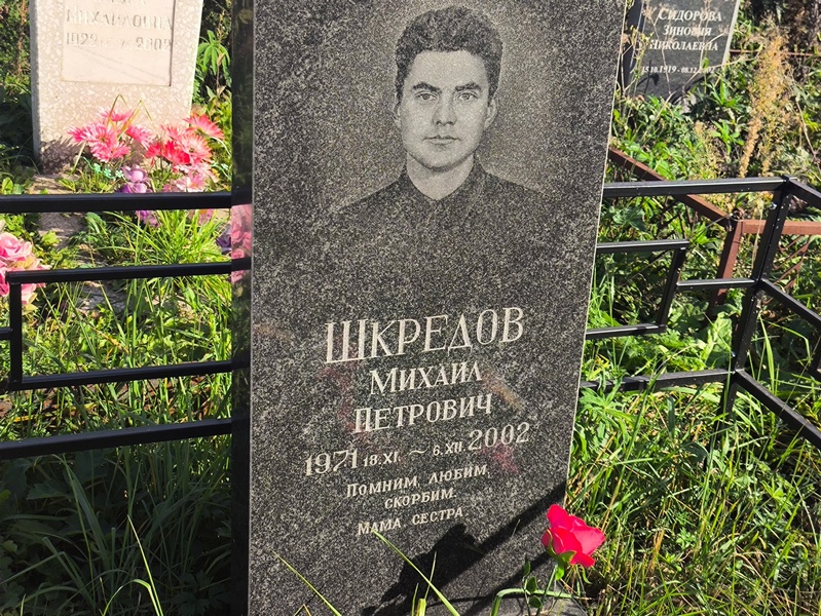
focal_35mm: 50
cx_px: 410
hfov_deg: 38.2
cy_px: 308
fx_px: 1186
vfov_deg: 29.1
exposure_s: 1/877
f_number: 1.7
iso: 50
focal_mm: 4.71
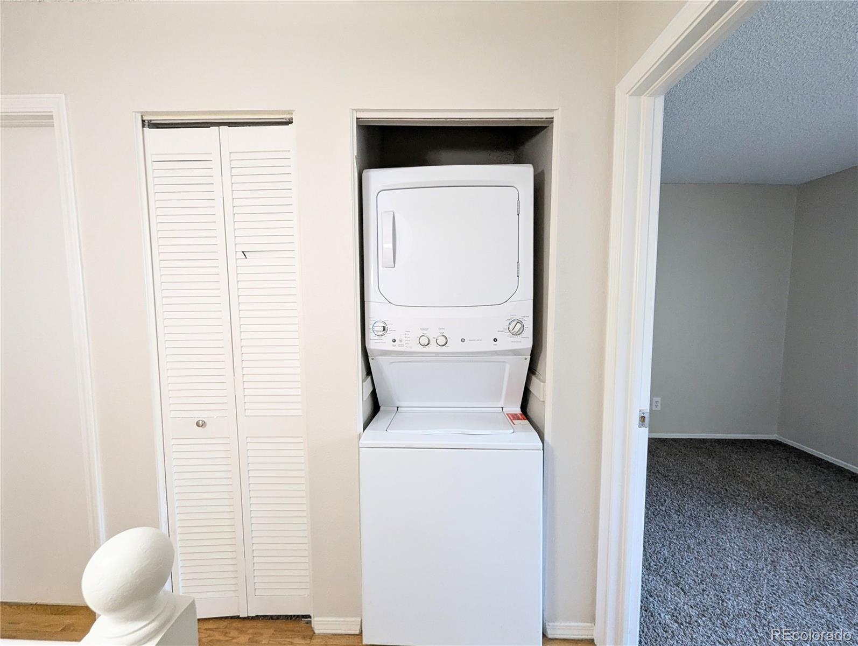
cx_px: 429
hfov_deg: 106.1
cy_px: 323
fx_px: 323
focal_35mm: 13
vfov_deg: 90.1
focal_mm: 1.95
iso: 282
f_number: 2.2
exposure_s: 1/40
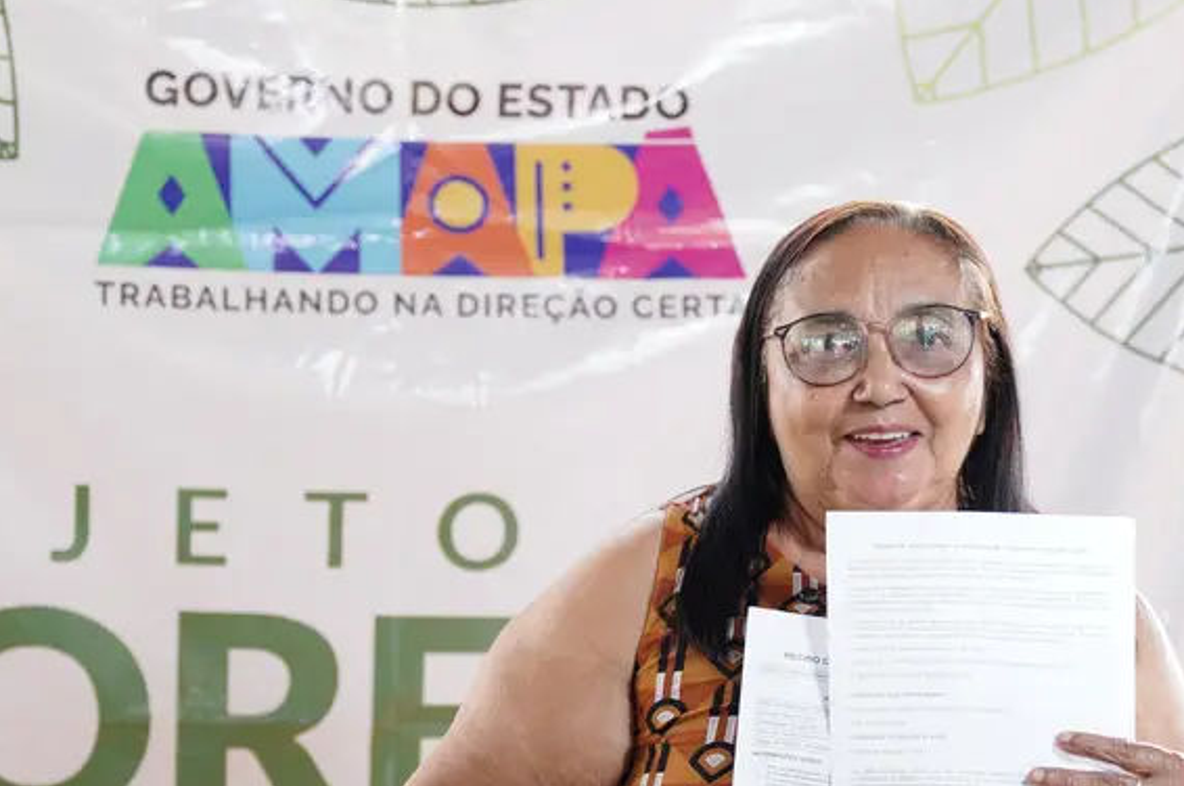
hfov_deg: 18.4
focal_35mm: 111
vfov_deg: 12.3
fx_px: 3646
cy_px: 564
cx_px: 479
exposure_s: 1/125
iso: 1000
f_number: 2.8
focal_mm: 49.1
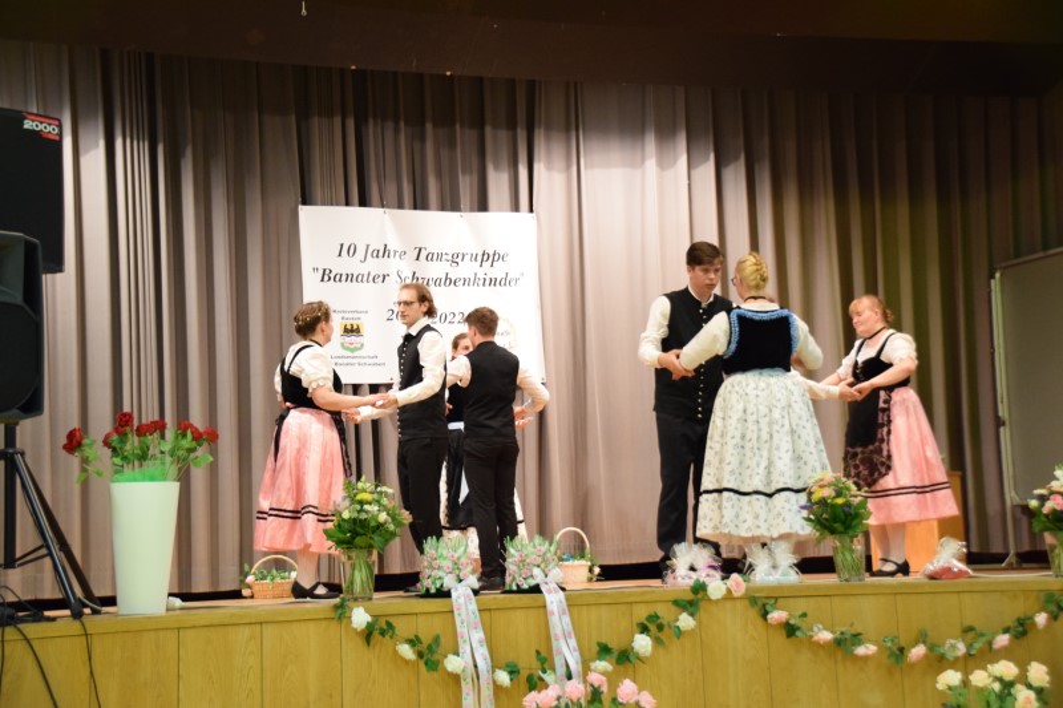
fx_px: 2303
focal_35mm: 78
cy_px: 354
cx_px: 532
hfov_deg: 26.0
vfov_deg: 17.5
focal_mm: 52
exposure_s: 1/60
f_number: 4.8
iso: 2500
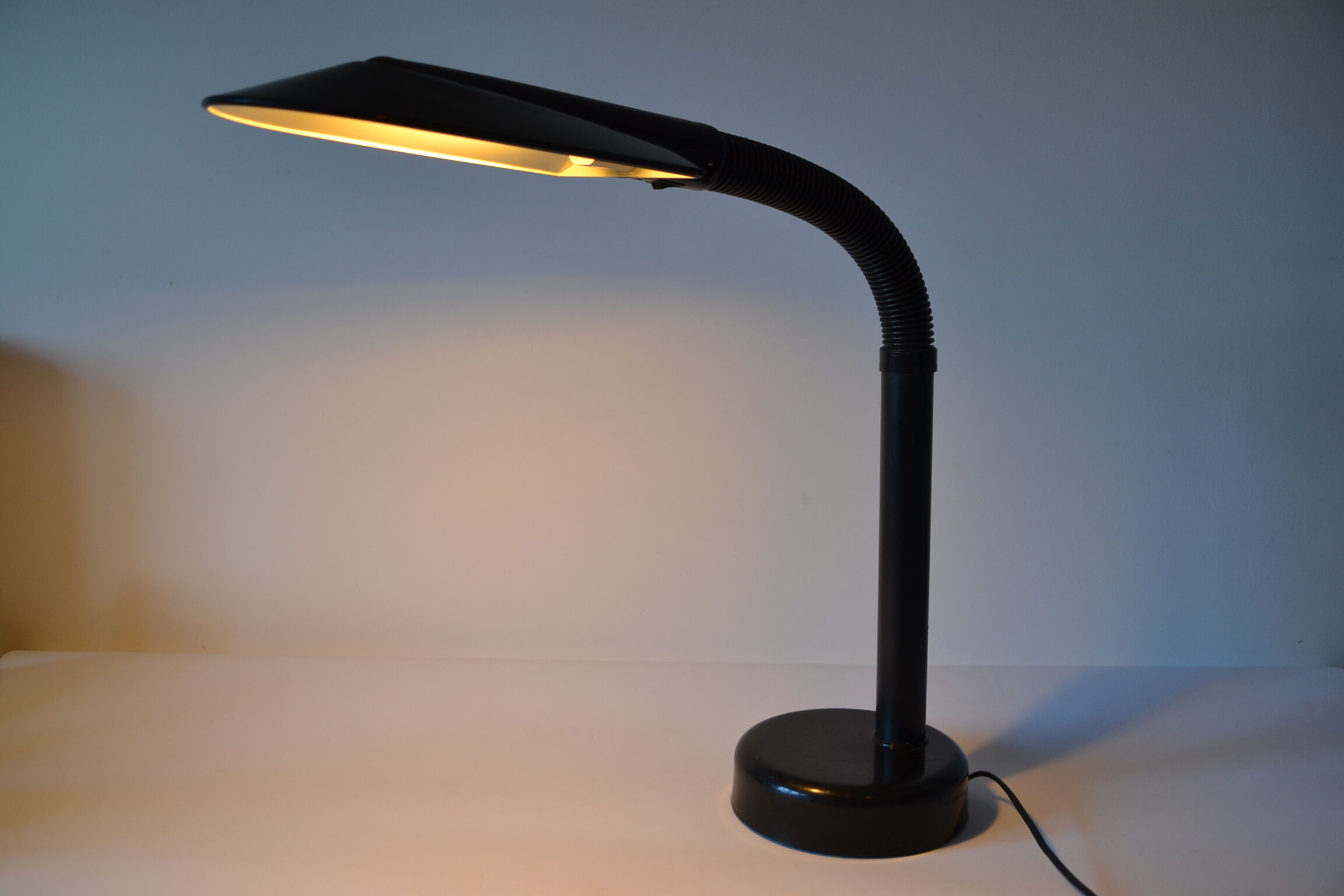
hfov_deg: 53.1
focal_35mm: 36
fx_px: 1344
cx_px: 672
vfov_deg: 36.9
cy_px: 448
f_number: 4
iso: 400
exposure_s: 1/60
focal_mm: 24
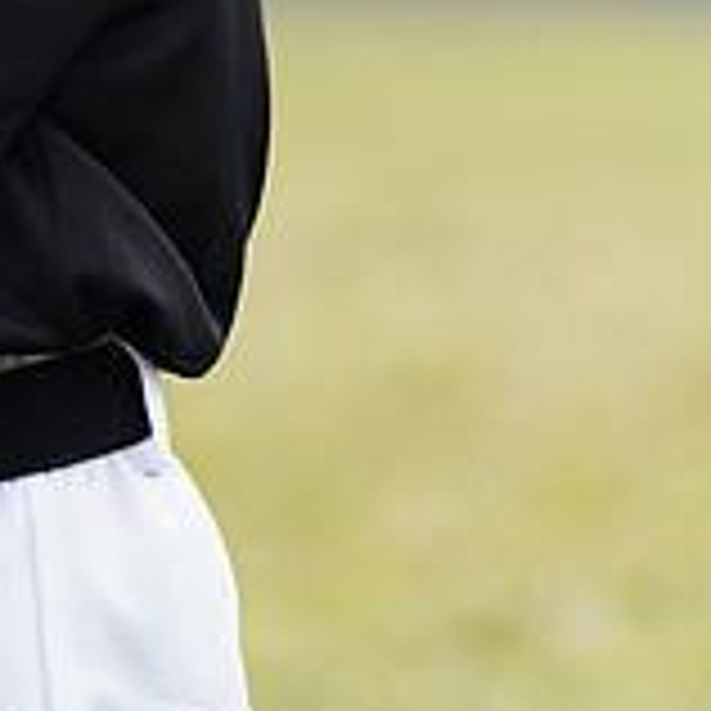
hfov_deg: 3.0
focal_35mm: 585
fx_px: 13594
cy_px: -328
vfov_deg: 3.0
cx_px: -65
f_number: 5.6
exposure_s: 1/250
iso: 100
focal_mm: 188
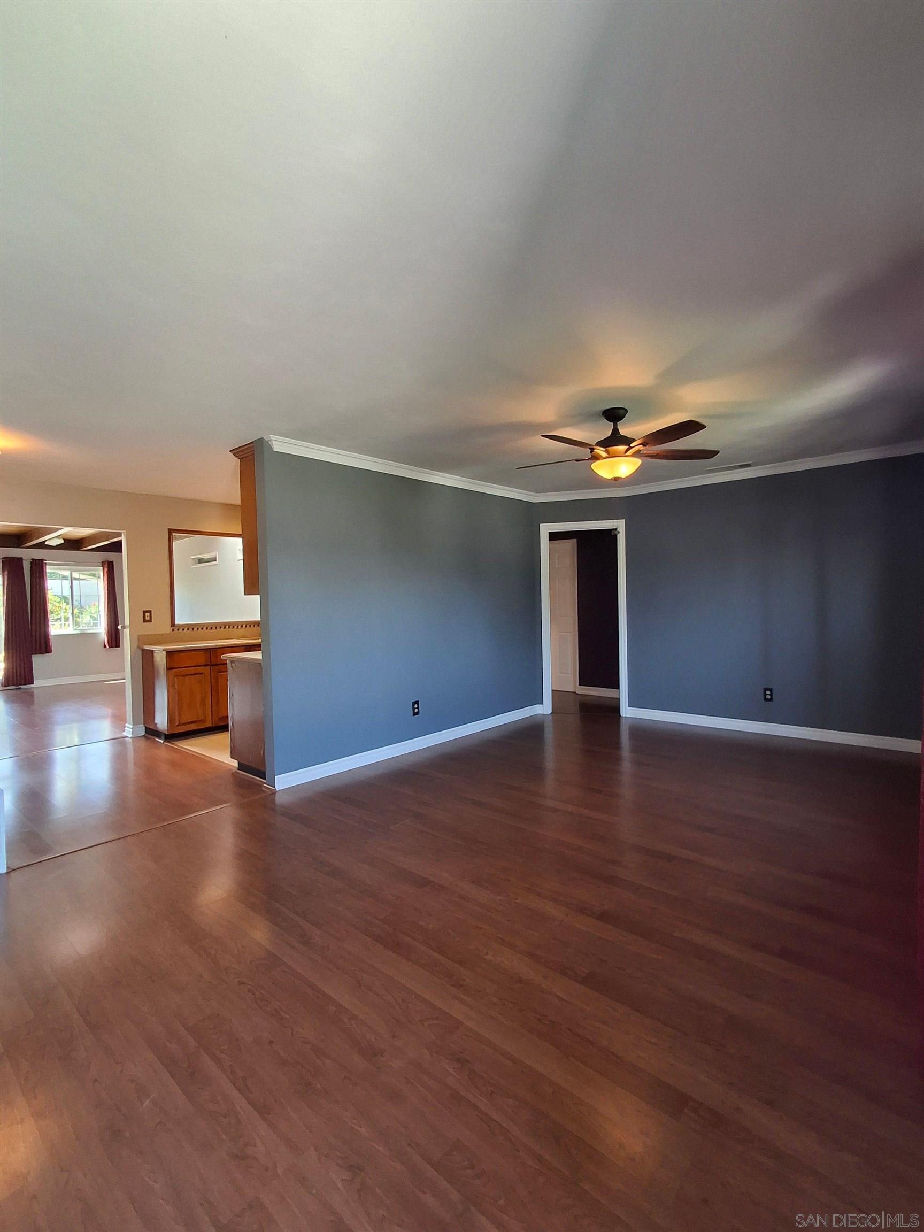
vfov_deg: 94.5
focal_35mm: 16
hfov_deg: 78.1
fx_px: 569
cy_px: 616
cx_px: 462
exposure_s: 1/40
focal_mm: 1.64
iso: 64
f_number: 2.2
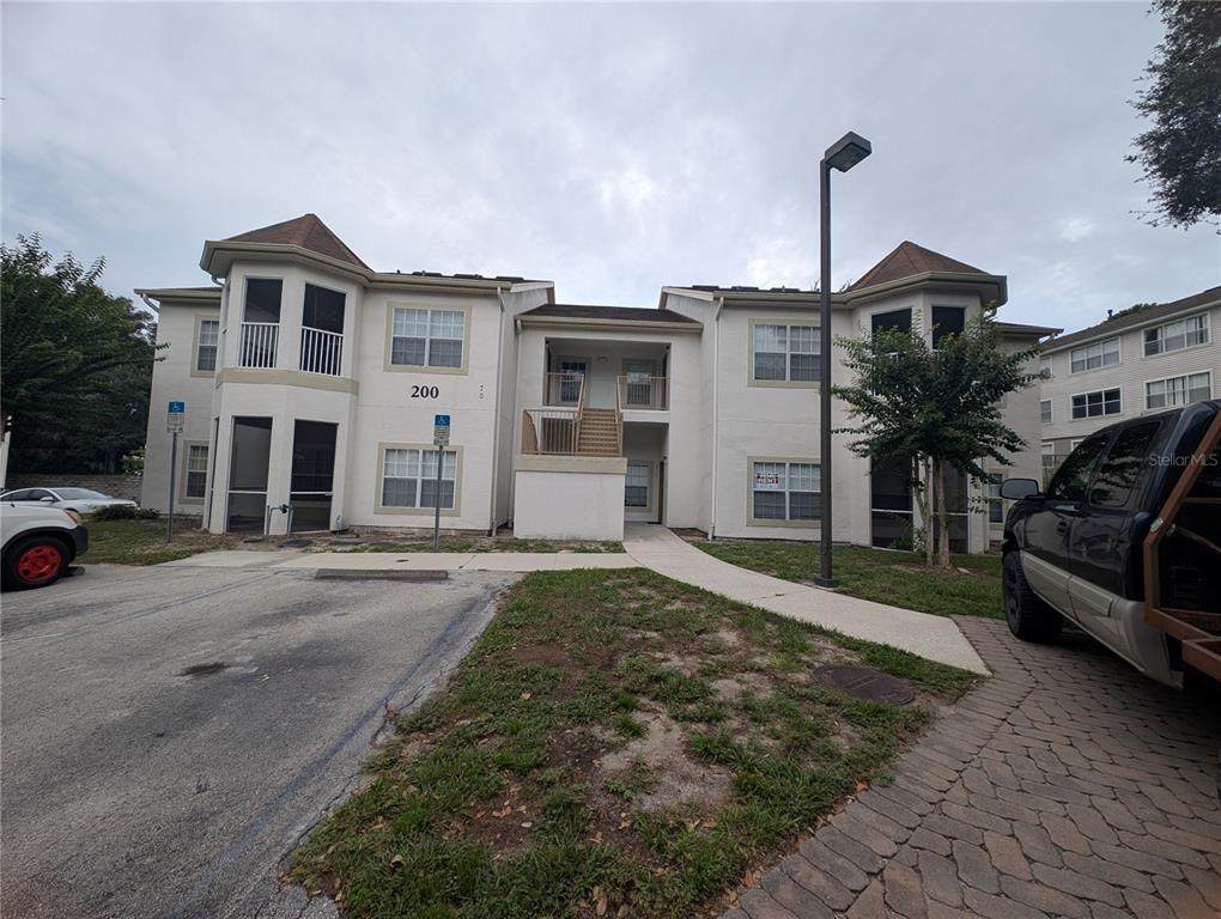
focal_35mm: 12
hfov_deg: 110.5
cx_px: 610
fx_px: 424
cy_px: 460
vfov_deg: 94.6
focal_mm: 2.23
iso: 42
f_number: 1.95
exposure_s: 1/1088
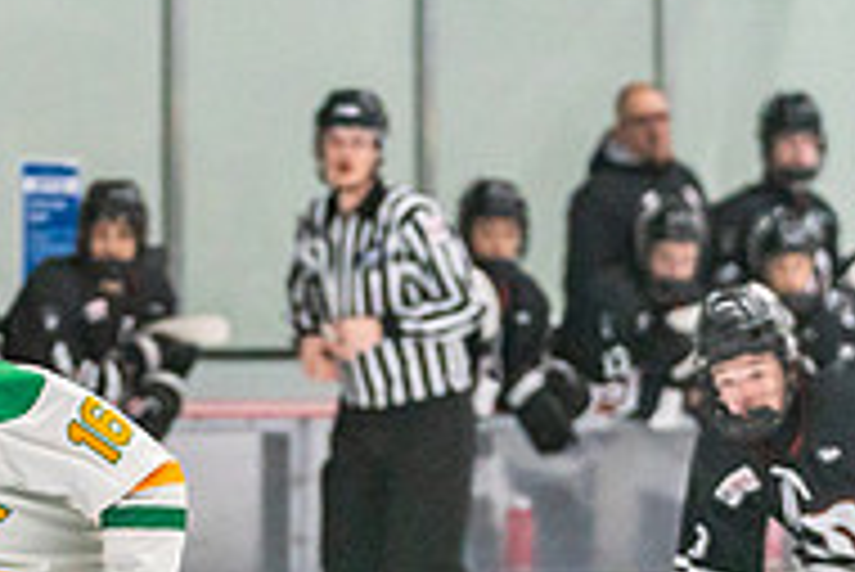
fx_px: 10363
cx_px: 64
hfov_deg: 4.7
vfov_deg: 3.1
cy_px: 854
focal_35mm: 436
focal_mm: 115
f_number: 2.8
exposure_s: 1/1250
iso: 3200
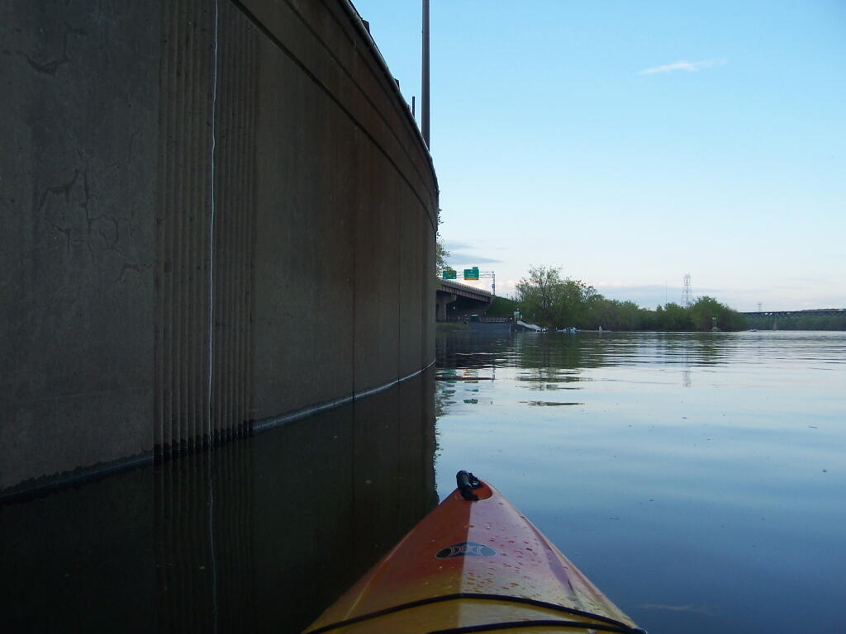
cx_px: 423
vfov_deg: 37.7
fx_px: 929
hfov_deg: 49.0
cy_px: 317
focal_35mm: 38
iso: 80
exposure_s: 1/250
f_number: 2.8
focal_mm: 6.3
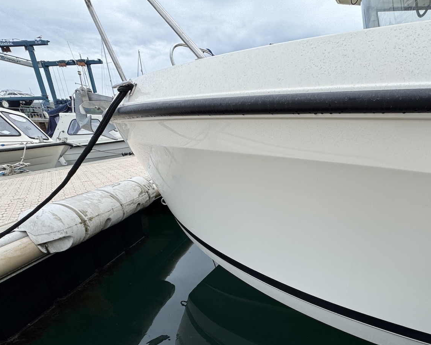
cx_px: 282
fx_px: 230
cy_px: 212
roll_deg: +0.7
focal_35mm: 18
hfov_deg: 83.8
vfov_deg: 72.8
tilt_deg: -19.2
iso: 40
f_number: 2.2
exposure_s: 1/518
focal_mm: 2.22
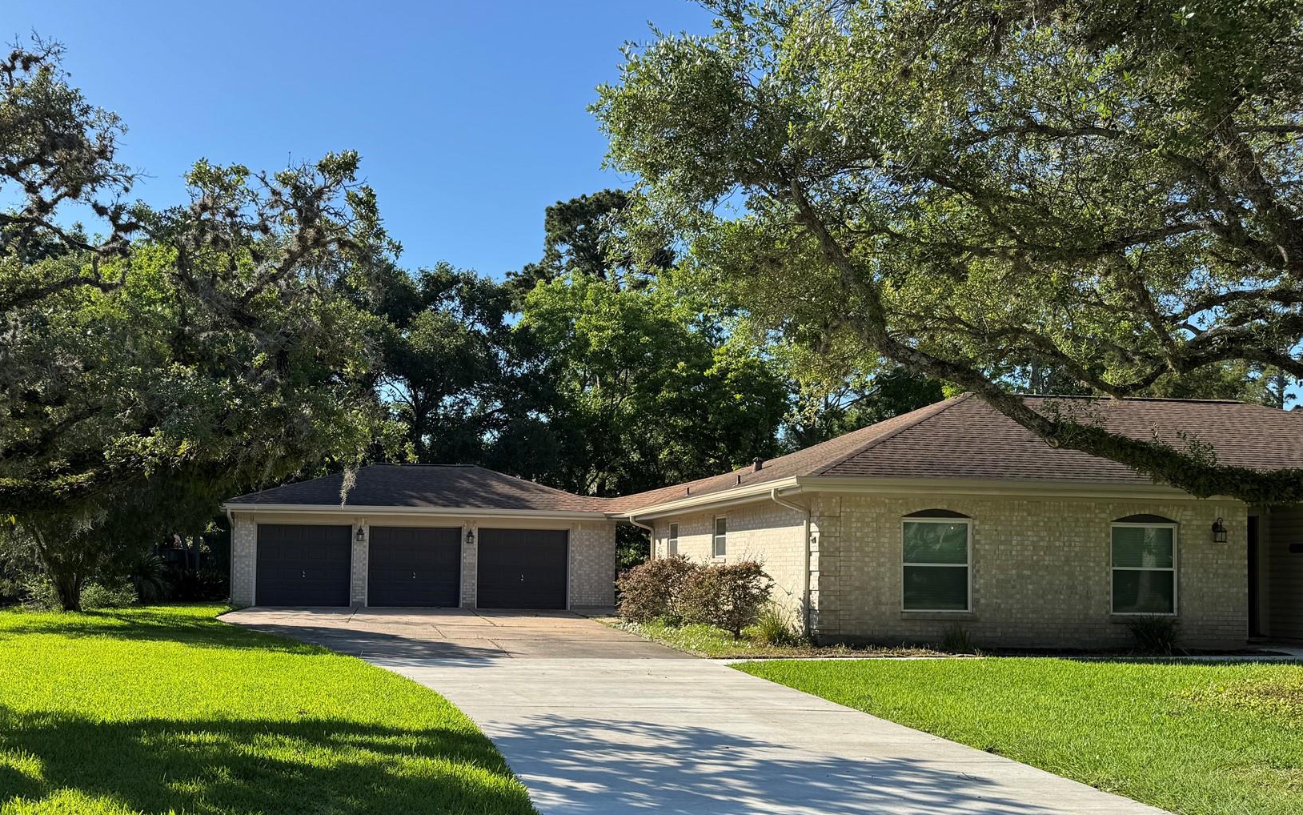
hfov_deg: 59.0
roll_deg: -1.6
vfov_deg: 39.1
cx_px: 499
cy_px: 527
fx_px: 1137
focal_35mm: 32
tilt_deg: +0.7
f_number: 1.78
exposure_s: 1/2604
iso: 80
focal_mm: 6.76
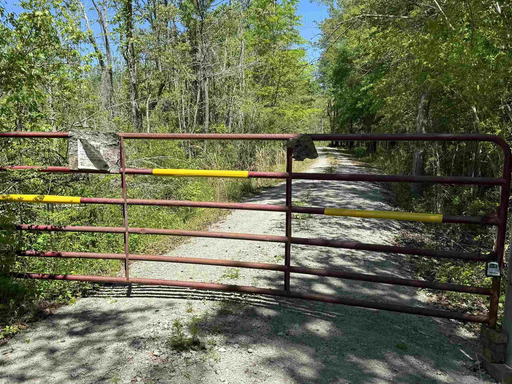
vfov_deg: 41.7
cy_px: 223
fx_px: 503
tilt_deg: -9.8
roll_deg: +0.4
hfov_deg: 53.8
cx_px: 218
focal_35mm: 34
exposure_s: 1/2604
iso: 80
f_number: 1.78
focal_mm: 6.86
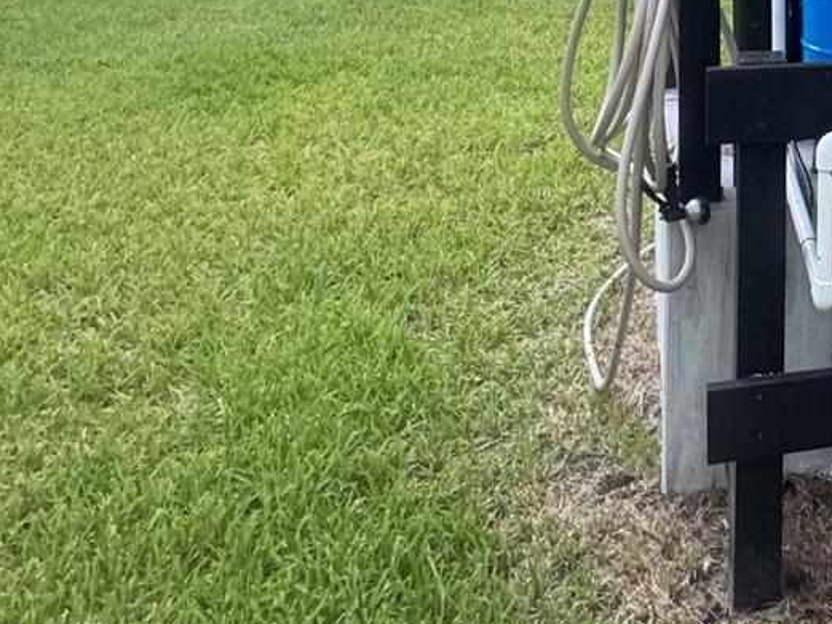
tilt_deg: +0.7
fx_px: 1034
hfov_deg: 37.5
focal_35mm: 43
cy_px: -209
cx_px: 889
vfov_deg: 27.4
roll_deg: +1.0
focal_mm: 2.22
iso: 320
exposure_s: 1/77
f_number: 2.2
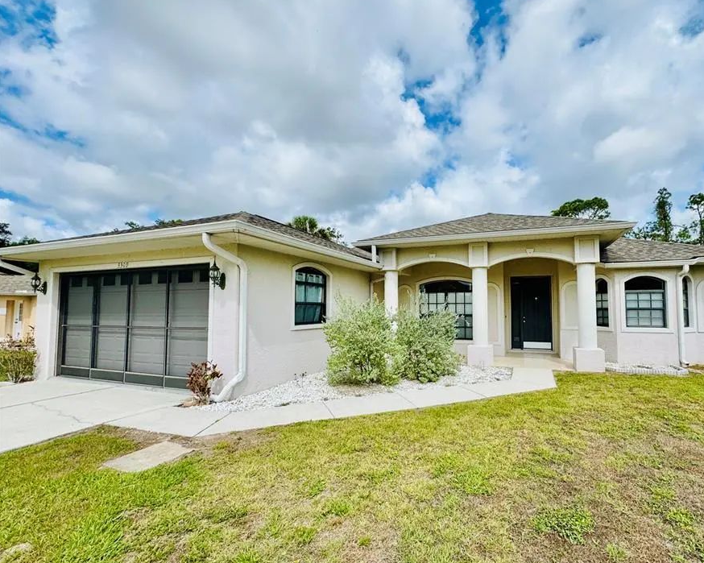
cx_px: 411
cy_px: 290
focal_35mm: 16
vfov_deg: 80.3
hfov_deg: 92.3
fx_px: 333
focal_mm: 2.22
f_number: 2.2
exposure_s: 1/2415
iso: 40
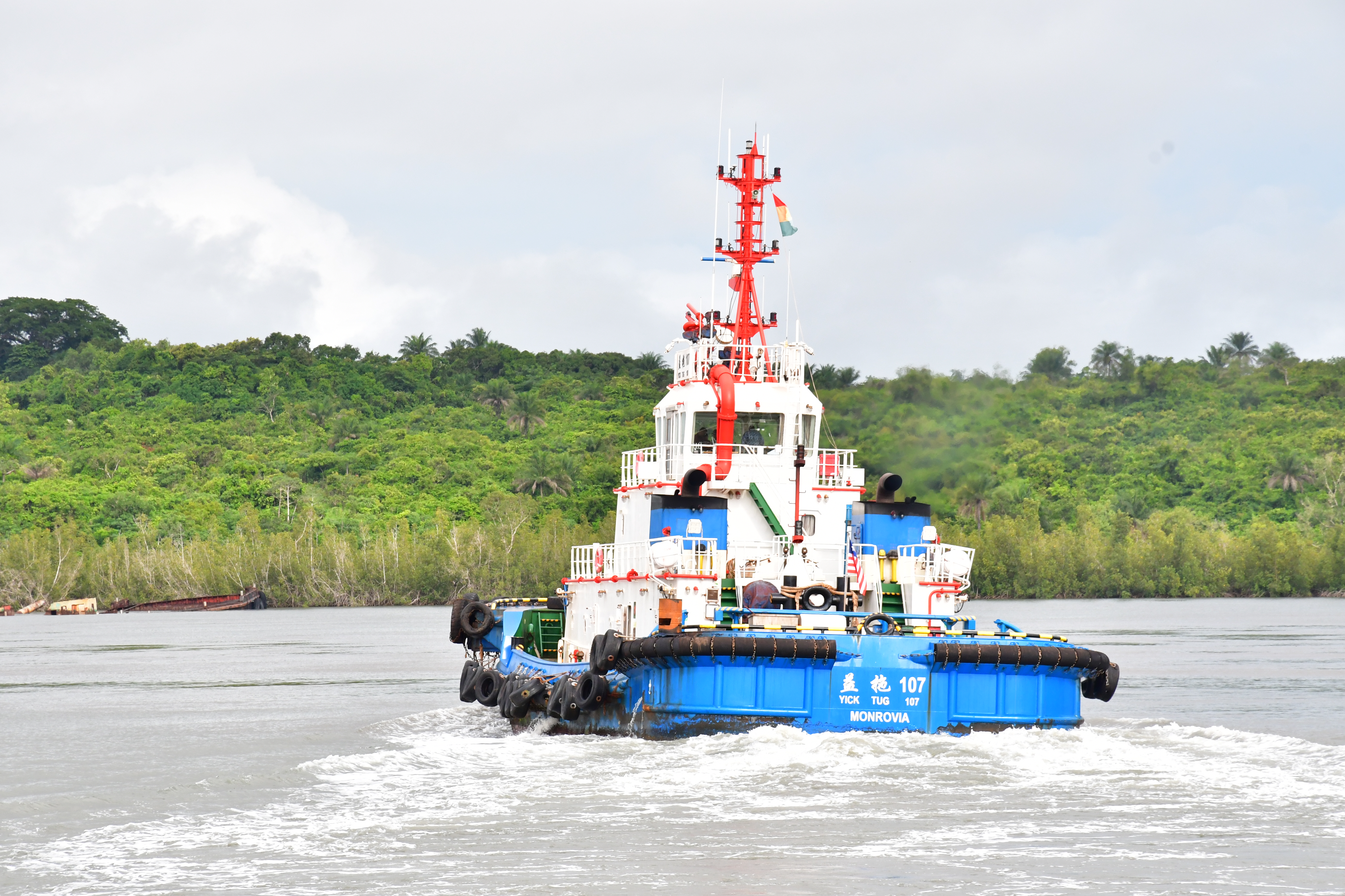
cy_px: 448
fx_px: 6500
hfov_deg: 11.8
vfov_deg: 7.9
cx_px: 672
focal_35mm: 174
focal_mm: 116
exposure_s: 1/500
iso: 1000
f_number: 11
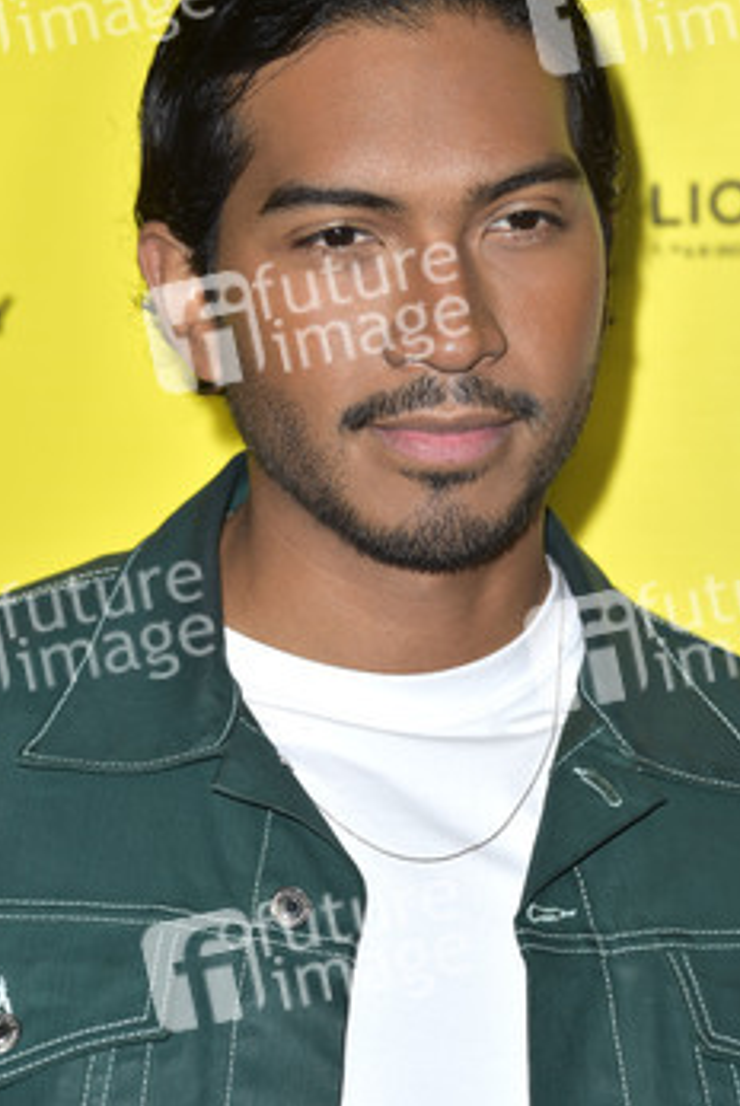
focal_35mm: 167
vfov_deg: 12.3
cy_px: 478
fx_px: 5139
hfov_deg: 8.2
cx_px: 400
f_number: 6.3
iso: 250
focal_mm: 145
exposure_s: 1/250
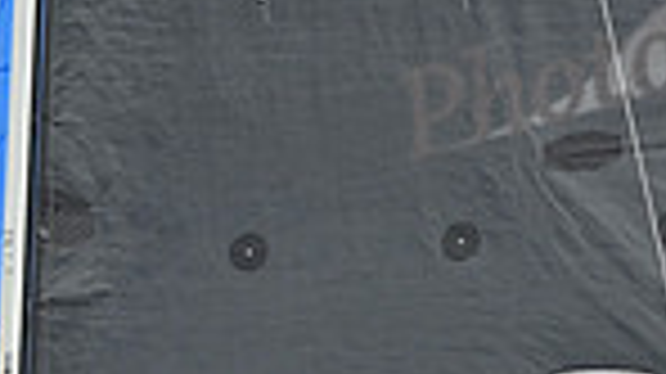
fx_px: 5065
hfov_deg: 7.5
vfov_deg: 4.2
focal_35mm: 287
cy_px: 755
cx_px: 171
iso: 320
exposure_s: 1/1600
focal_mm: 70
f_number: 6.3
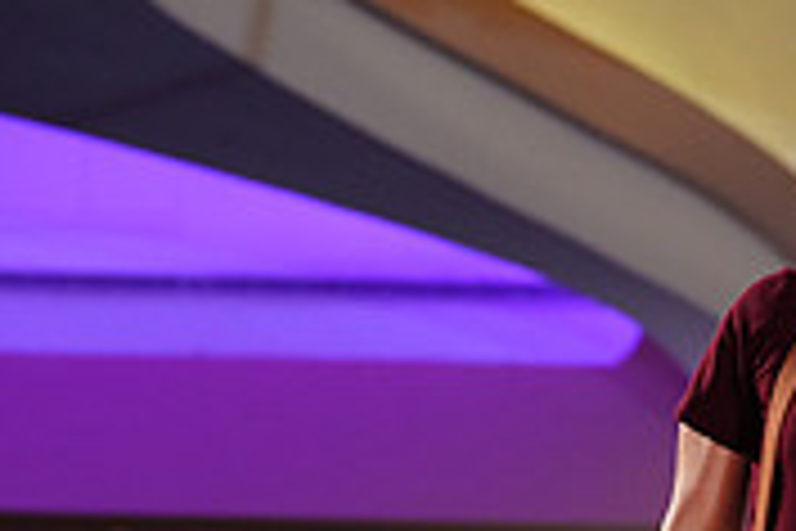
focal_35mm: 383
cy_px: 799
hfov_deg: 5.3
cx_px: 1192
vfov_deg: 3.6
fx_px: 8468
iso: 2000
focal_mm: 117
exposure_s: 1/200
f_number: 4.5
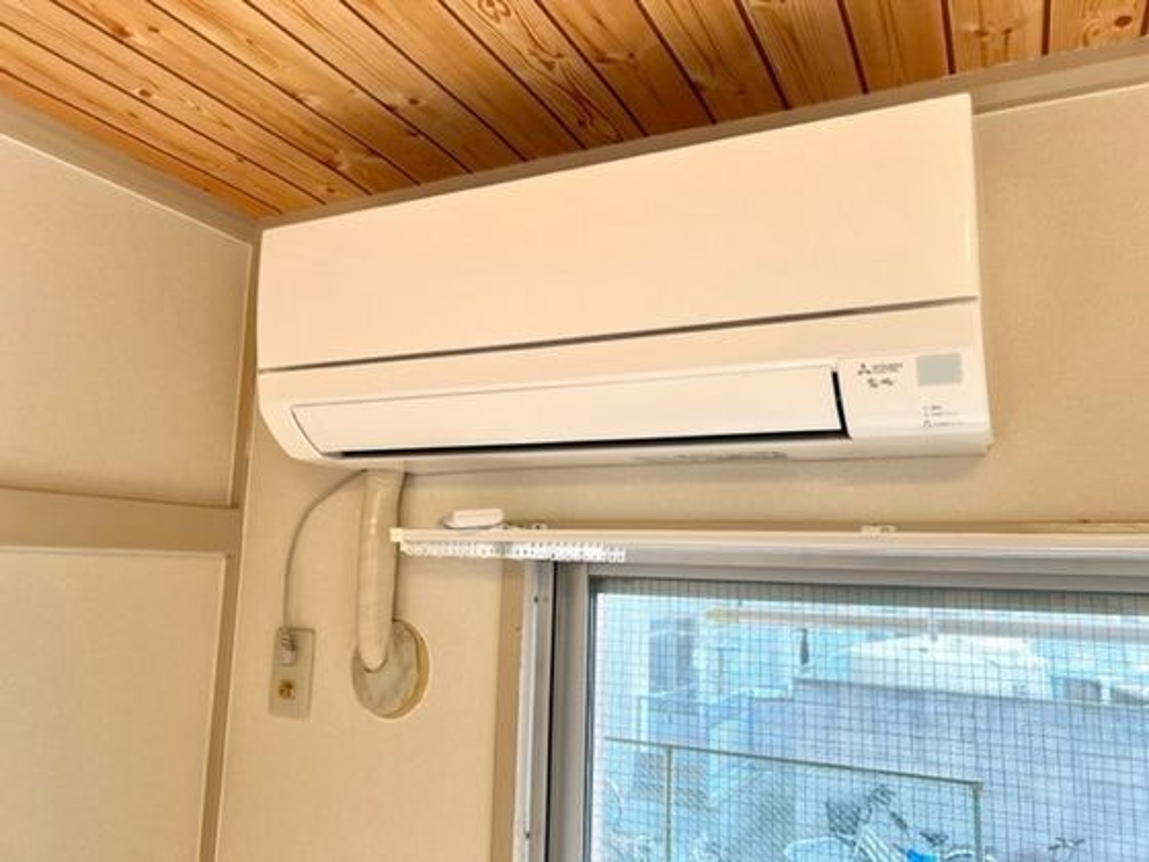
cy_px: 431
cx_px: 574
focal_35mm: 26
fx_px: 863
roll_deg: -1.1
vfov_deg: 53.1
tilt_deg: +9.3
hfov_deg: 67.3
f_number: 1.5
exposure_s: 1/133
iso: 64
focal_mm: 5.7
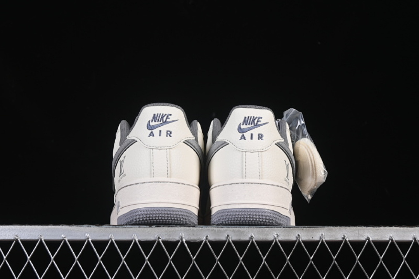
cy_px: 140
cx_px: 210
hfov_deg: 27.0
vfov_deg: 18.2
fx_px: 873
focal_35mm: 75
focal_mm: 50
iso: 160
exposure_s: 1/80
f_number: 8
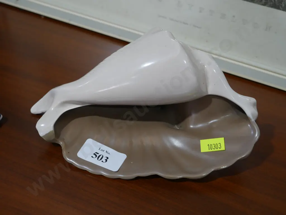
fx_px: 496
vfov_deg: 24.4
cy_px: 108
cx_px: 143
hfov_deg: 32.2
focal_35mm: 60
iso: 400
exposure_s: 1/60
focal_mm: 30
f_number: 5.4
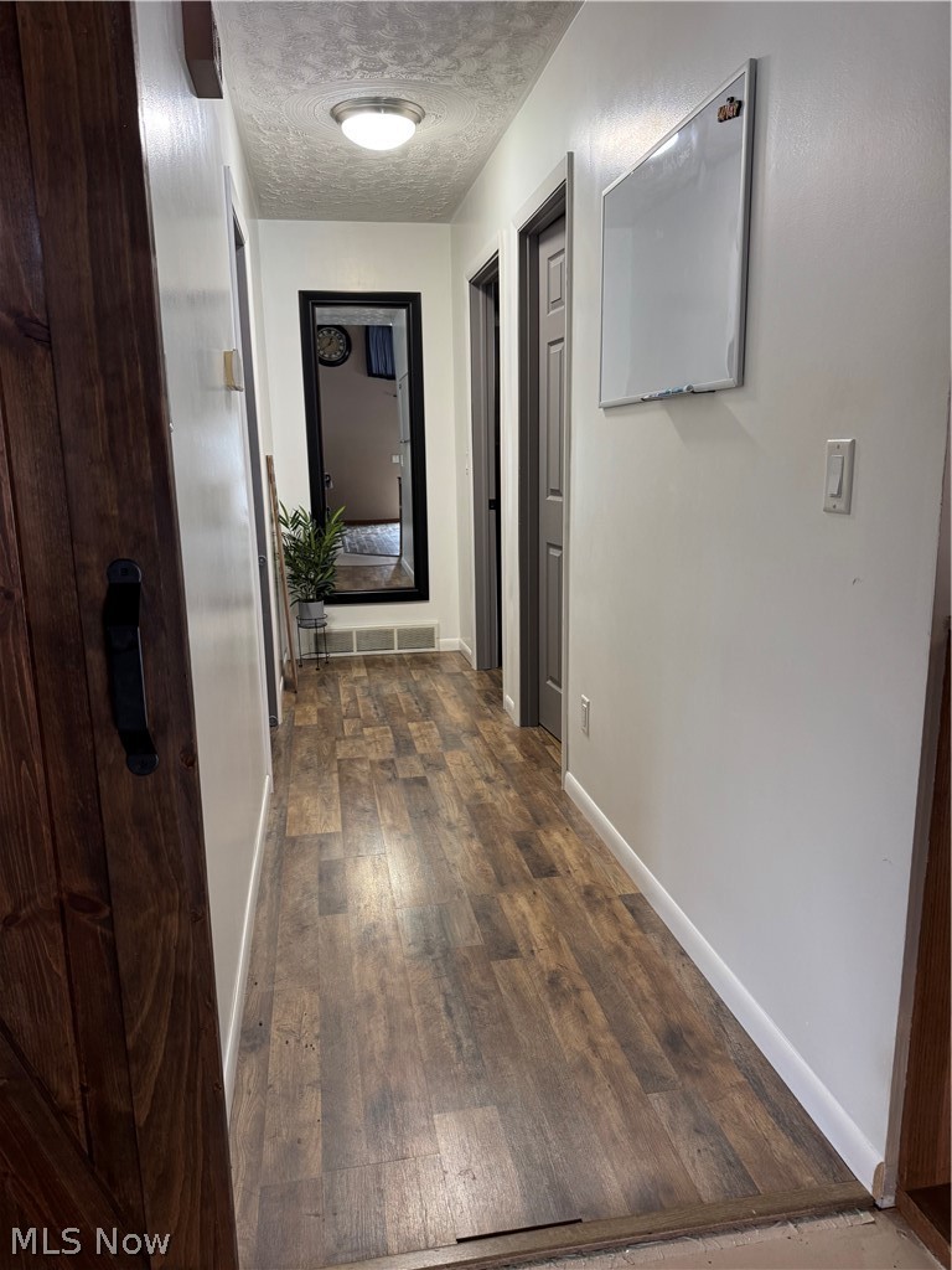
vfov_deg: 71.6
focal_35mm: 24
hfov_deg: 56.8
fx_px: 880
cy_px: 635
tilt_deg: -10.9
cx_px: 476
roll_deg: +2.2
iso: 250
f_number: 1.78
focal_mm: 6.76
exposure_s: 1/60
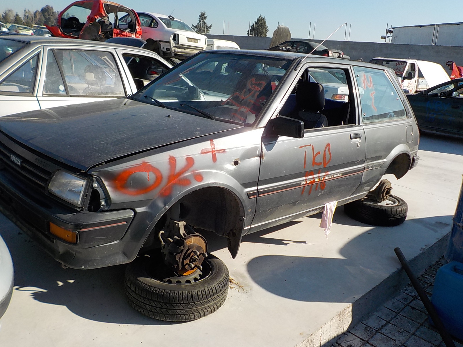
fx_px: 401
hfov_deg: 60.0
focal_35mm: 30
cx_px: 232
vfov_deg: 46.8
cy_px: 174
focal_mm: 4.1
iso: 125
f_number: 3.3
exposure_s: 1/1250
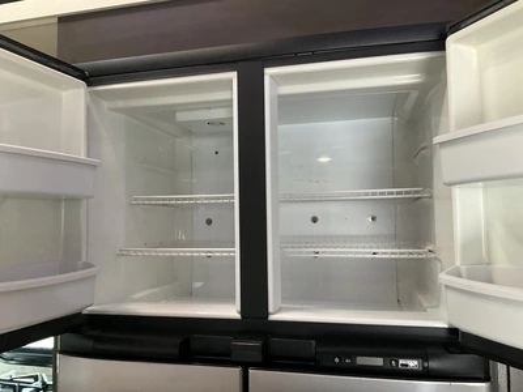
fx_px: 438
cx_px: 262
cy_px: 196
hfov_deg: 61.7
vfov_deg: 48.2
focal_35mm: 29
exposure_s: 1/60
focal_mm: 3
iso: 125
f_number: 1.8
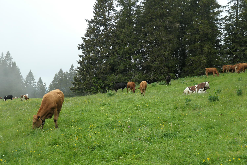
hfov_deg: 45.4
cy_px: 82
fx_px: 295
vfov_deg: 31.2
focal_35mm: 43
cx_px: 124
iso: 200
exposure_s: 1/250
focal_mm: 15.8
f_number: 4
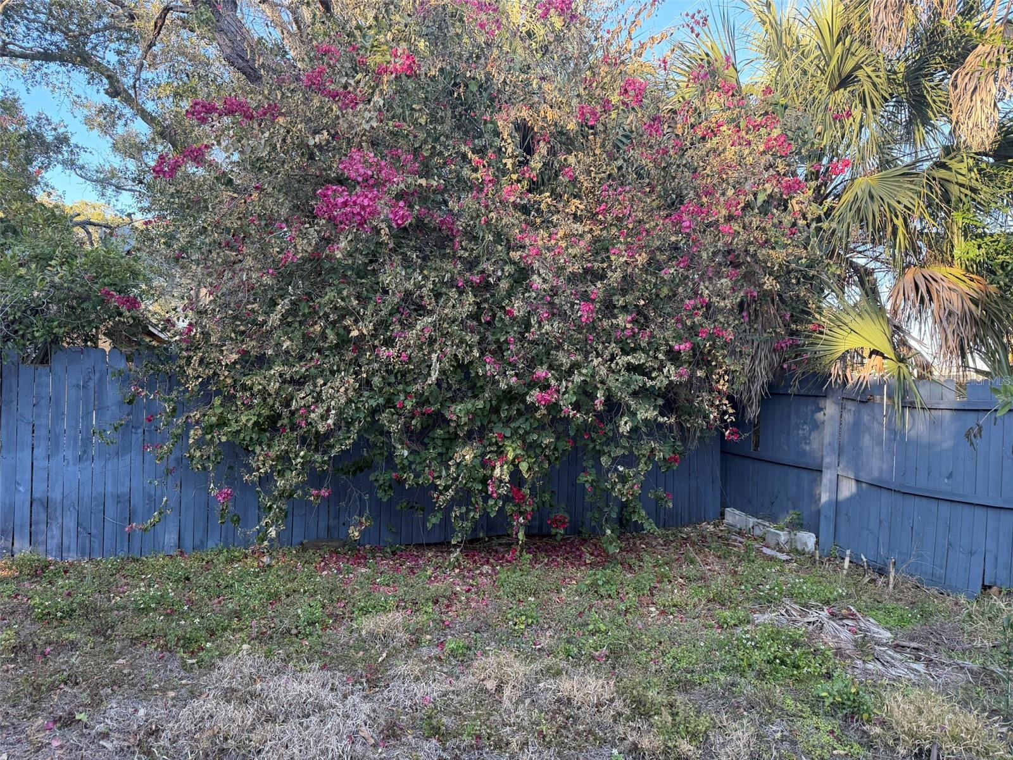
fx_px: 702
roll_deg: -3.7
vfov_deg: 56.8
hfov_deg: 71.6
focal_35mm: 24
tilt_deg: +1.6
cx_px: 506
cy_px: 380
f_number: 1.78
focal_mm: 6.76
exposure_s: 1/127
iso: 80
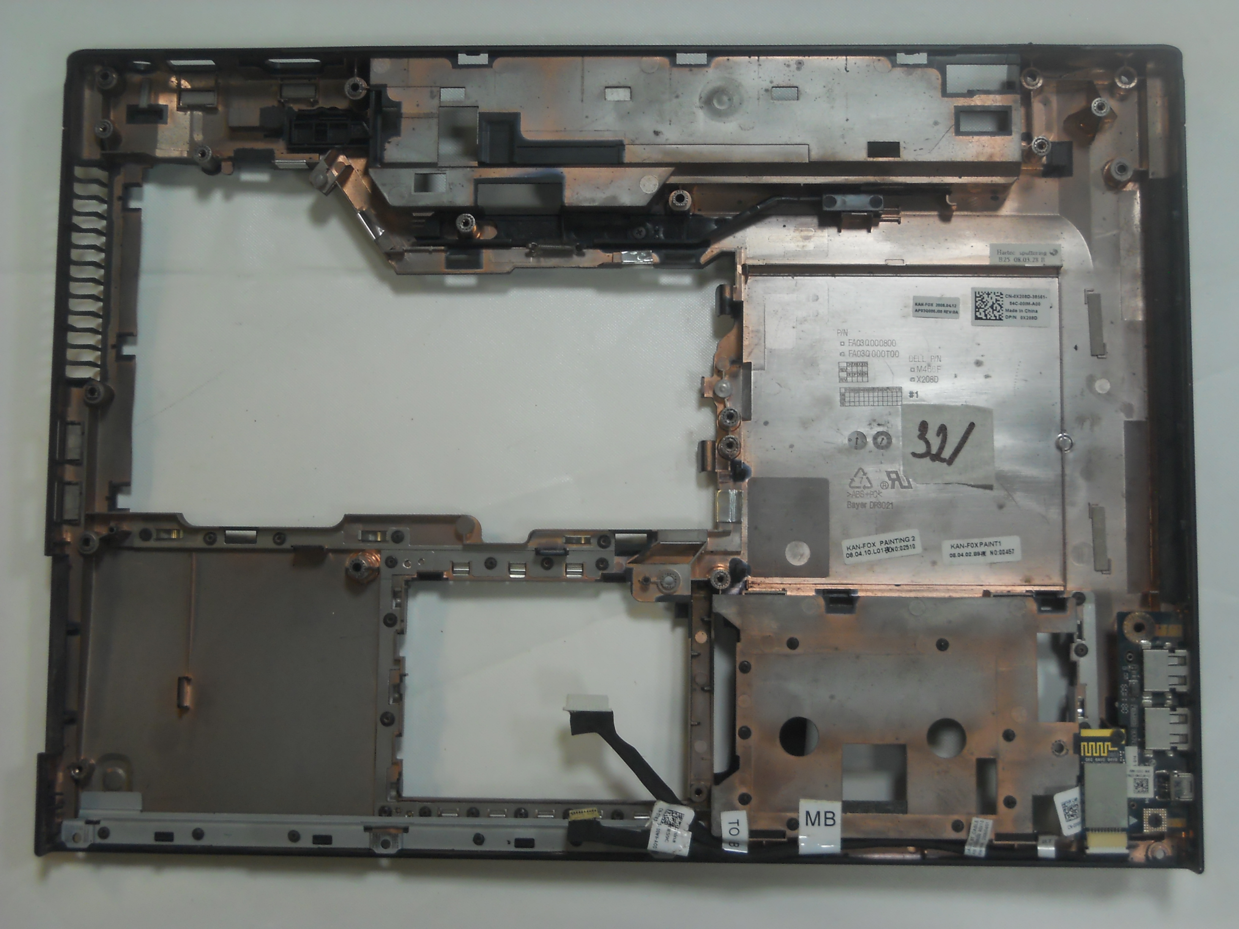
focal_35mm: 56
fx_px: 2004
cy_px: 464
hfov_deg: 34.3
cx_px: 620
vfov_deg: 26.1
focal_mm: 9.24
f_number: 3.6
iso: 160
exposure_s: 1/30
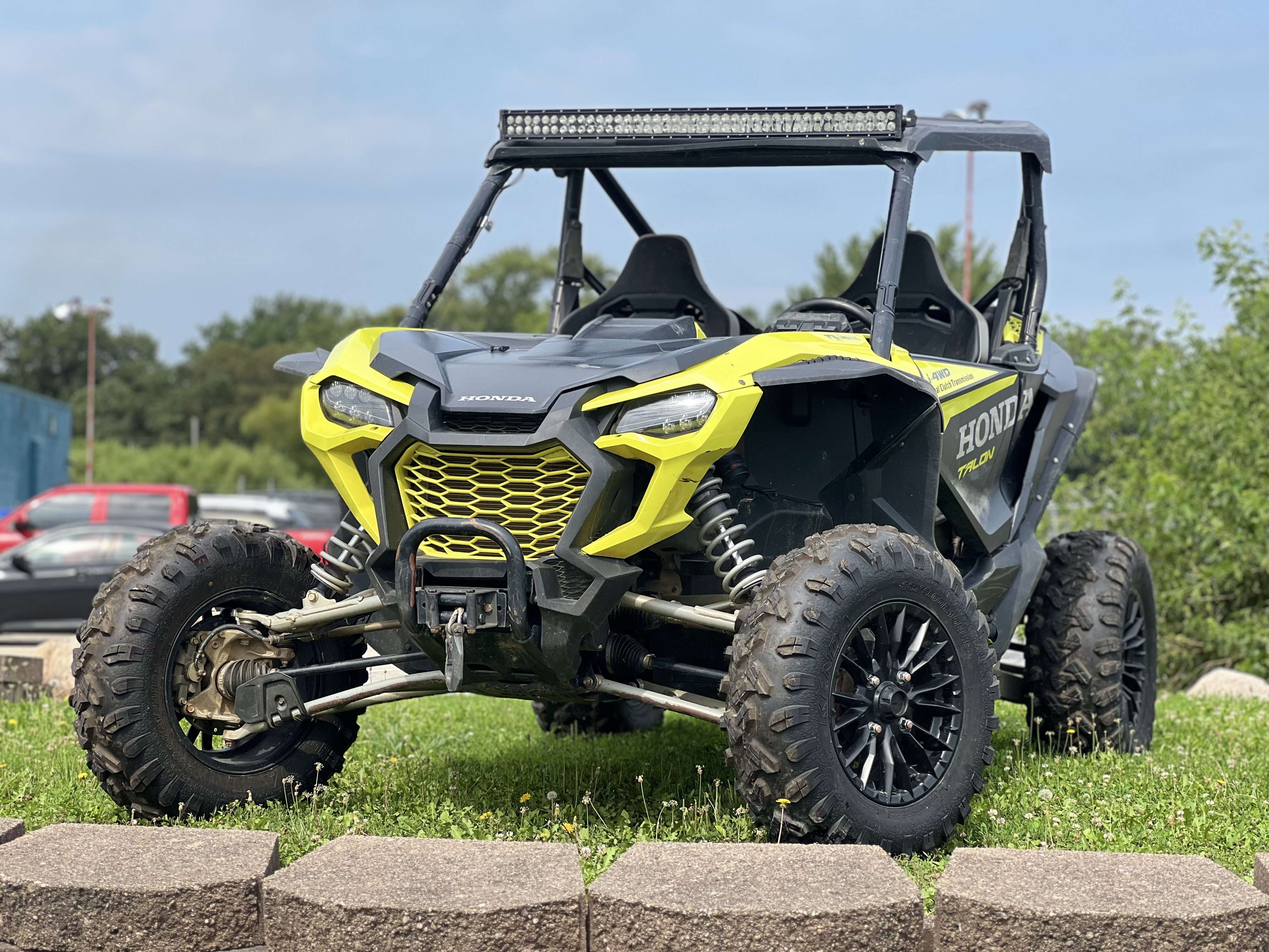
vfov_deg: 19.1
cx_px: 634
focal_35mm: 77
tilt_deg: +1.4
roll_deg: -1.4
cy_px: 476
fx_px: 2823
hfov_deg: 25.3
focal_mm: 9
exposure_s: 1/459
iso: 32
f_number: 2.8
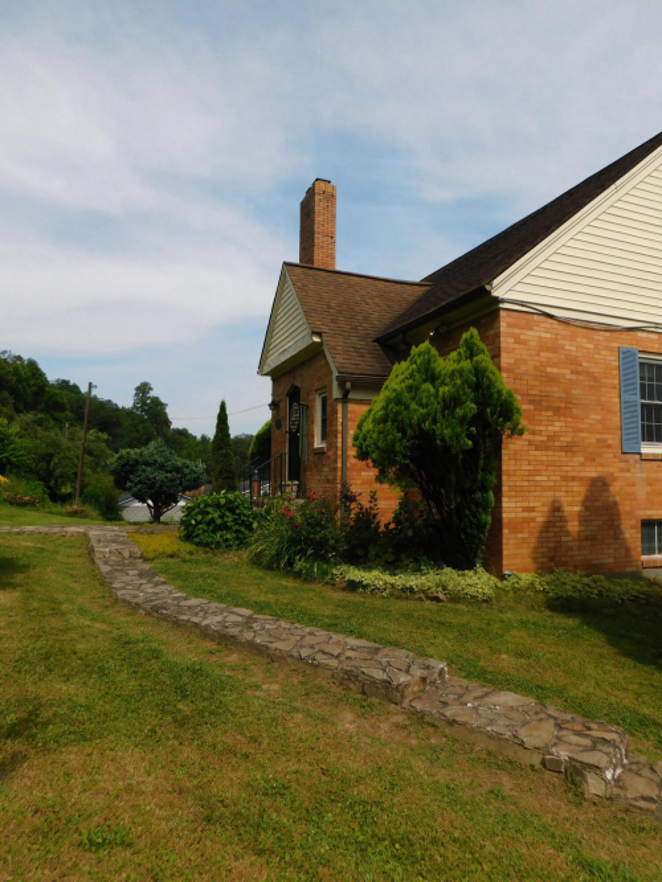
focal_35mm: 23
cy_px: 441
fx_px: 587
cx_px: 331
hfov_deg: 58.9
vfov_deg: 73.9
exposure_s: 1/640
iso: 125
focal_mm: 4
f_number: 6
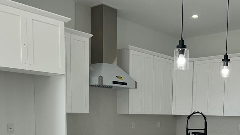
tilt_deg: -5.3
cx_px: 167
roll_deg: -1.5
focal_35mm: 46
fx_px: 293
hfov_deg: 43.7
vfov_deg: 24.6
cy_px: 139
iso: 50
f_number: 1.5
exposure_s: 1/597
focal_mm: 5.7
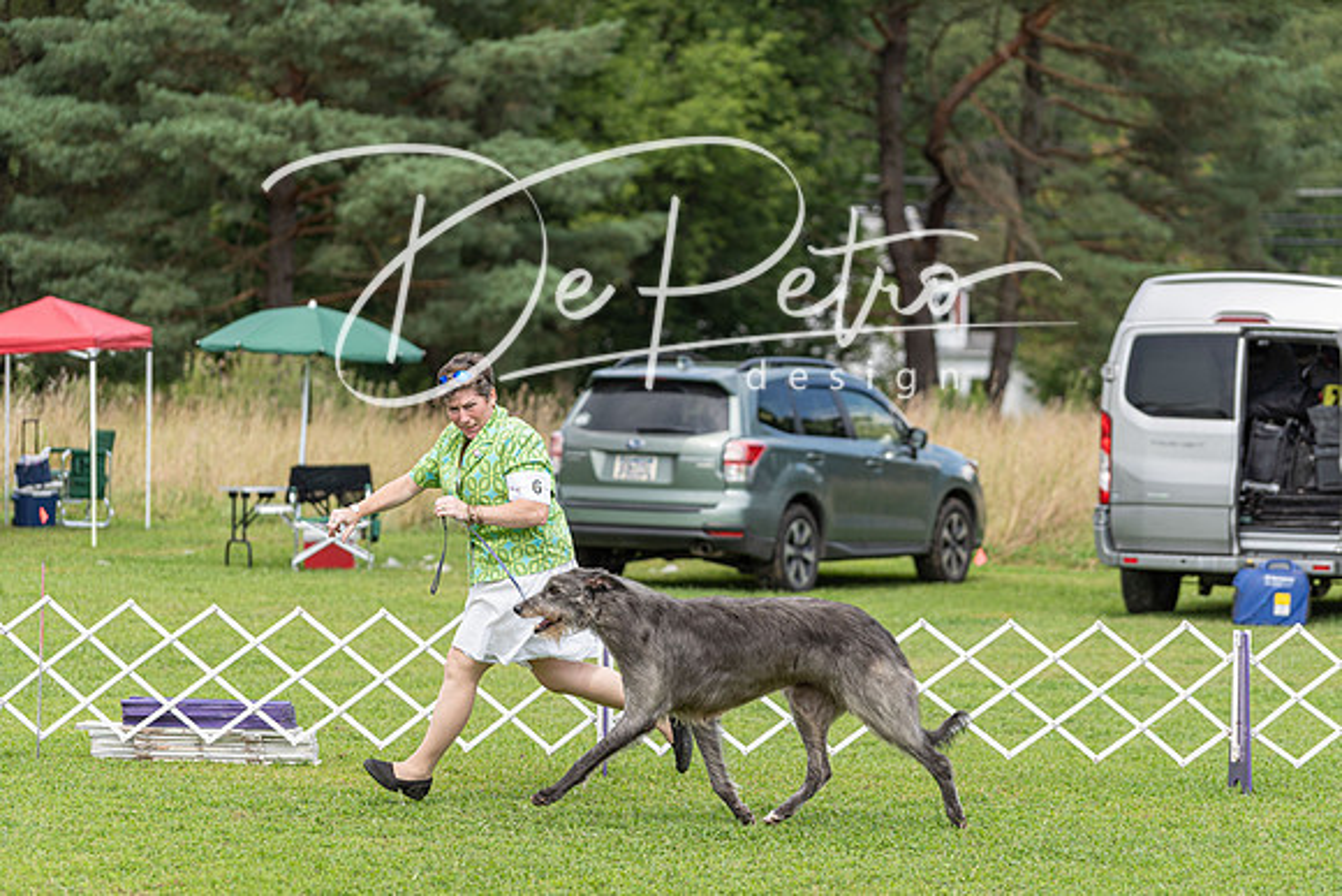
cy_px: 448
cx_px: 671
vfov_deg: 9.5
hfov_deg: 14.2
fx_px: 5369
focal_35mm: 144
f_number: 4
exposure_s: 1/1000
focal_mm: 144
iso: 250
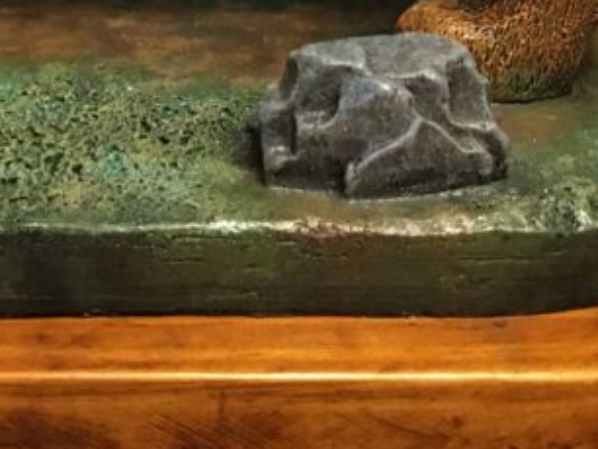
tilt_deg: -17.2
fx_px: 1677
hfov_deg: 20.1
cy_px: -158
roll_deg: -1.6
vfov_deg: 14.5
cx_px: 162
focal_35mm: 97
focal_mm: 4.15
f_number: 2.2
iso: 200
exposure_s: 1/30
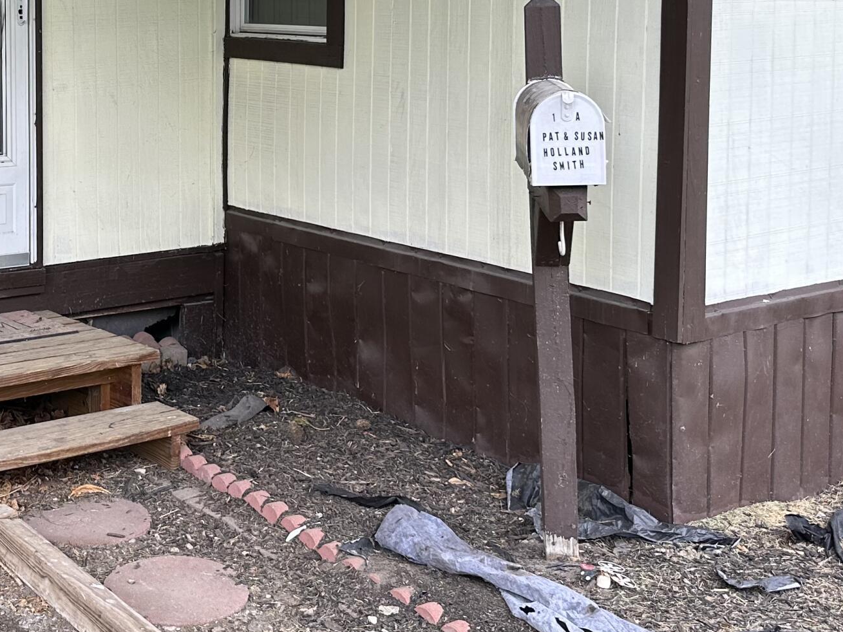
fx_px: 1340
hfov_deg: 33.9
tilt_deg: -4.6
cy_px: 95
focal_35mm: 55
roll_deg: -0.8
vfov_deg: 25.9
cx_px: 169
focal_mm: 6.86
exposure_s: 1/331
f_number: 1.78
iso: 80
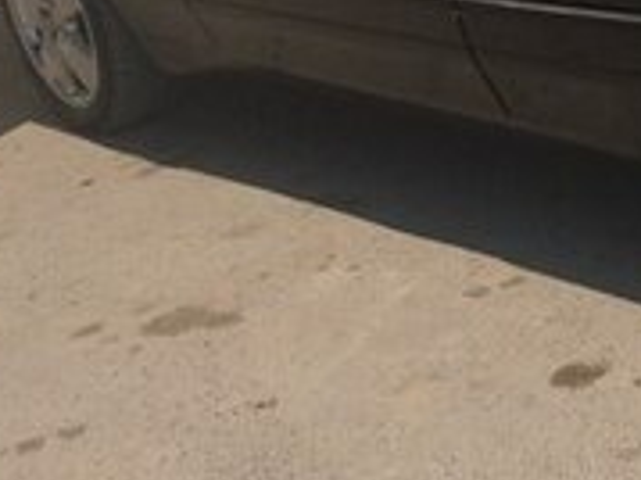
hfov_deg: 17.7
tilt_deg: -12.1
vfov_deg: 13.5
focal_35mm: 107
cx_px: 727
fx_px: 1980
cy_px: -66
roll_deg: +11.5
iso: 32
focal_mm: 4.15
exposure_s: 1/2283
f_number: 2.2
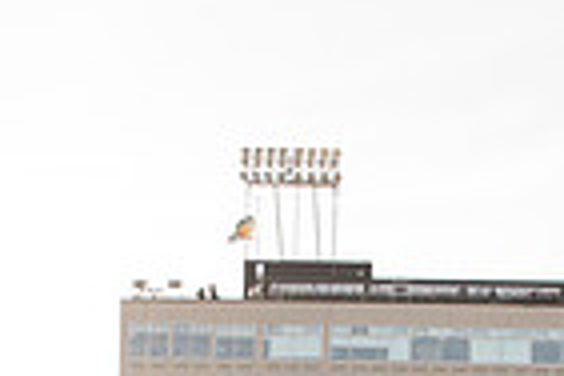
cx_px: 544
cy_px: 674
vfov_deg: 12.6
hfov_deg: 20.1
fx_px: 1551
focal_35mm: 99
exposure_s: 1/640
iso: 320
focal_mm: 24
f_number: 5
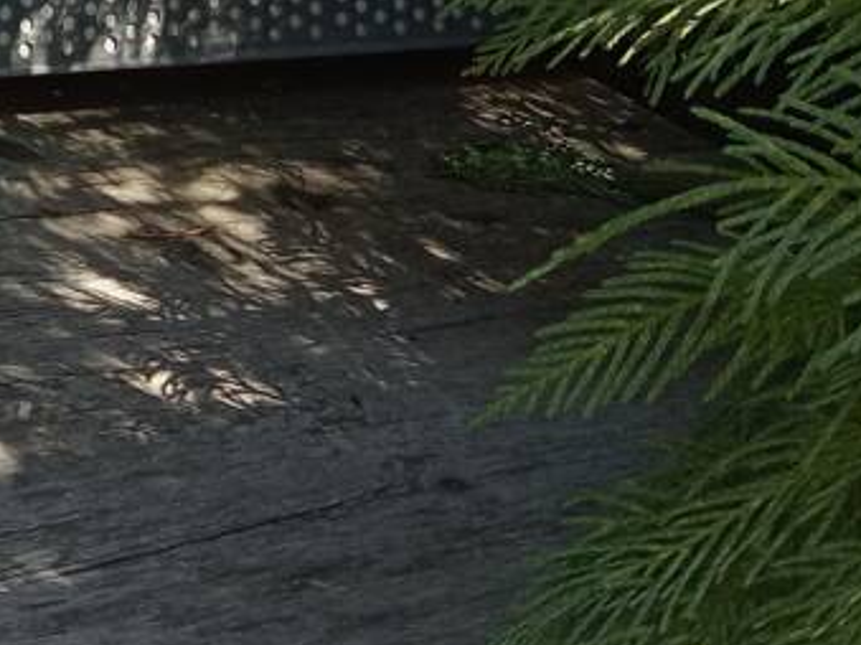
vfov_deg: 11.4
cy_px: -325
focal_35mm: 124
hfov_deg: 14.3
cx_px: -632
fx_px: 3083
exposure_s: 1/325
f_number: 1.8
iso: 100
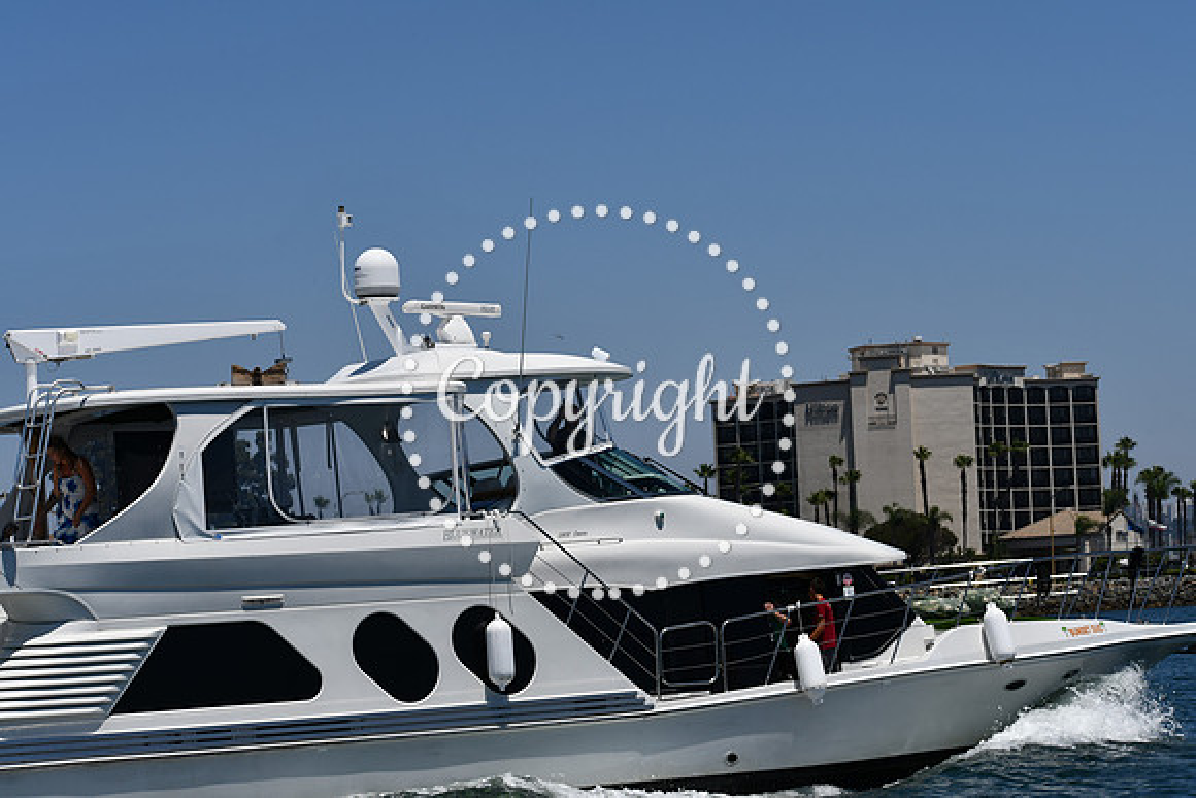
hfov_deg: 19.5
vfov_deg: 13.0
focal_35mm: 105
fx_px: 3489
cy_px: 399
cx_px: 598
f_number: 9
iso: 100
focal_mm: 70
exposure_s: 1/640
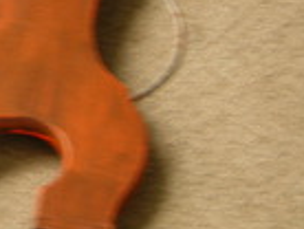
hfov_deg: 8.7
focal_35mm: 223
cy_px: -57
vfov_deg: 6.6
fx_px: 1962
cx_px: -93
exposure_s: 1/16.5
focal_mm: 12.7
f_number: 4.2
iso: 50
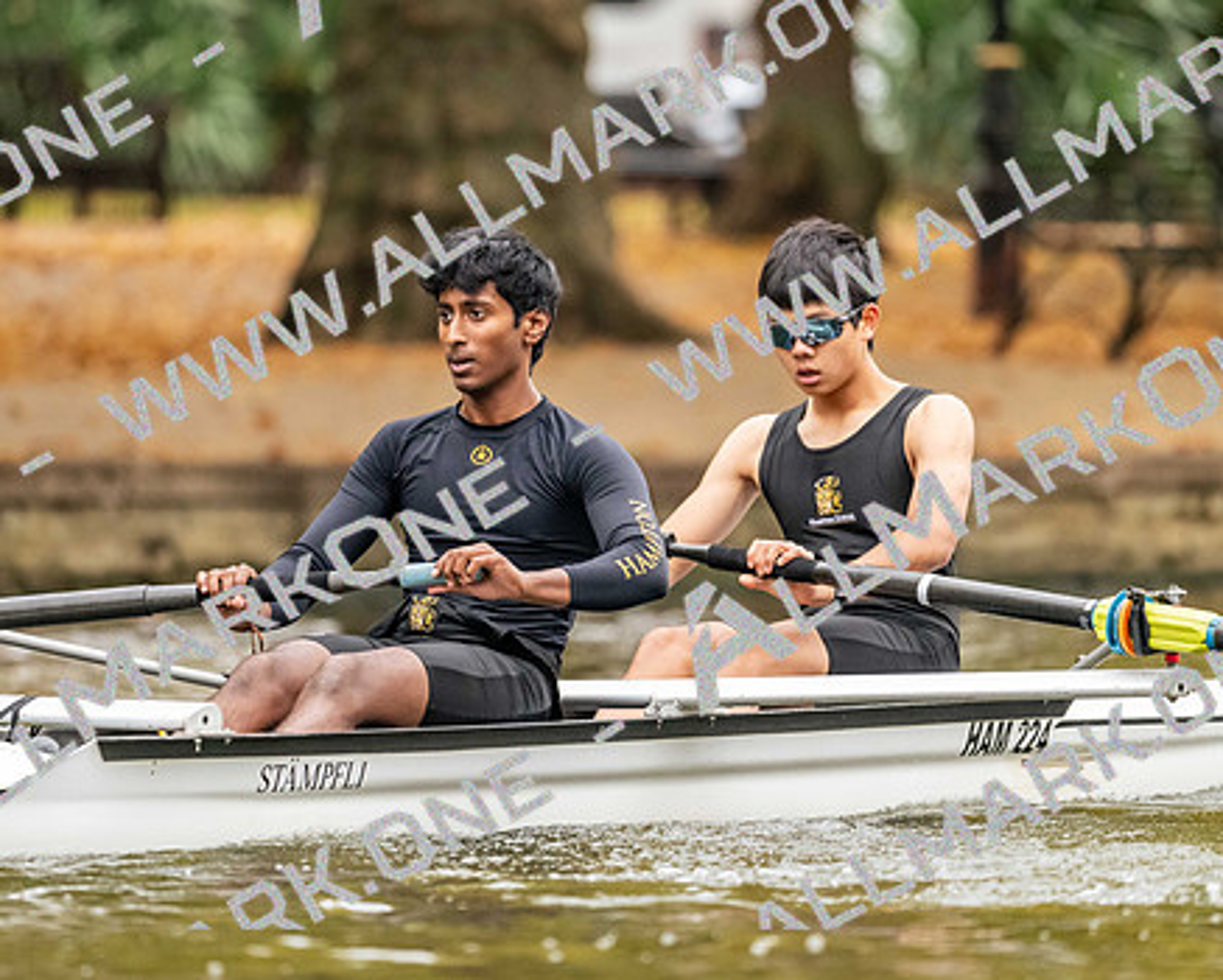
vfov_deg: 3.1
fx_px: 18034
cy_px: 449
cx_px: 445
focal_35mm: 498
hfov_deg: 3.9
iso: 4500
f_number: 4.5
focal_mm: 400
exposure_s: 1/2500
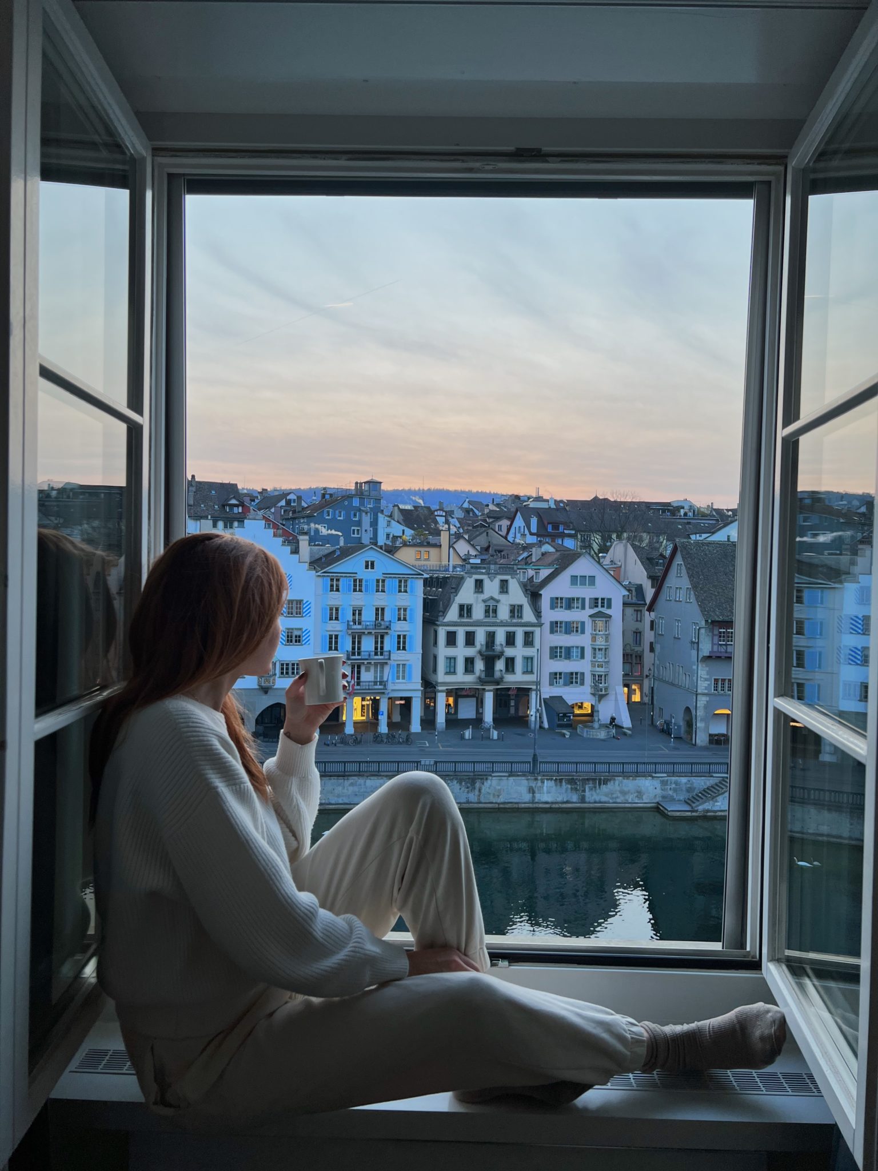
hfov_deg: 53.1
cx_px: 439
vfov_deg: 67.3
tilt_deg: -1.6
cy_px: 586
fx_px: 879
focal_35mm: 26
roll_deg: -1.6
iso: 40
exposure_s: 1/153
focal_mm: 5.7
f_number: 1.5
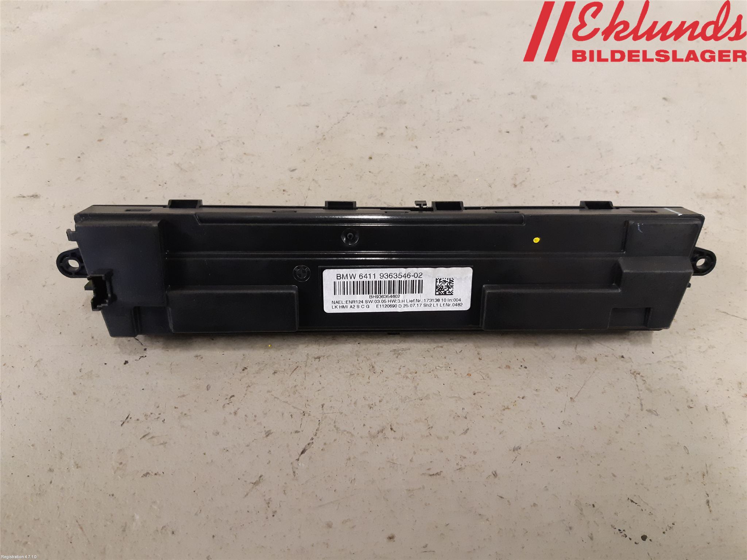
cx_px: 374
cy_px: 280
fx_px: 561
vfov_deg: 53.1
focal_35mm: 26
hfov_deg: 67.3
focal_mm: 3.93
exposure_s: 1/50
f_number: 1.7
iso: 250
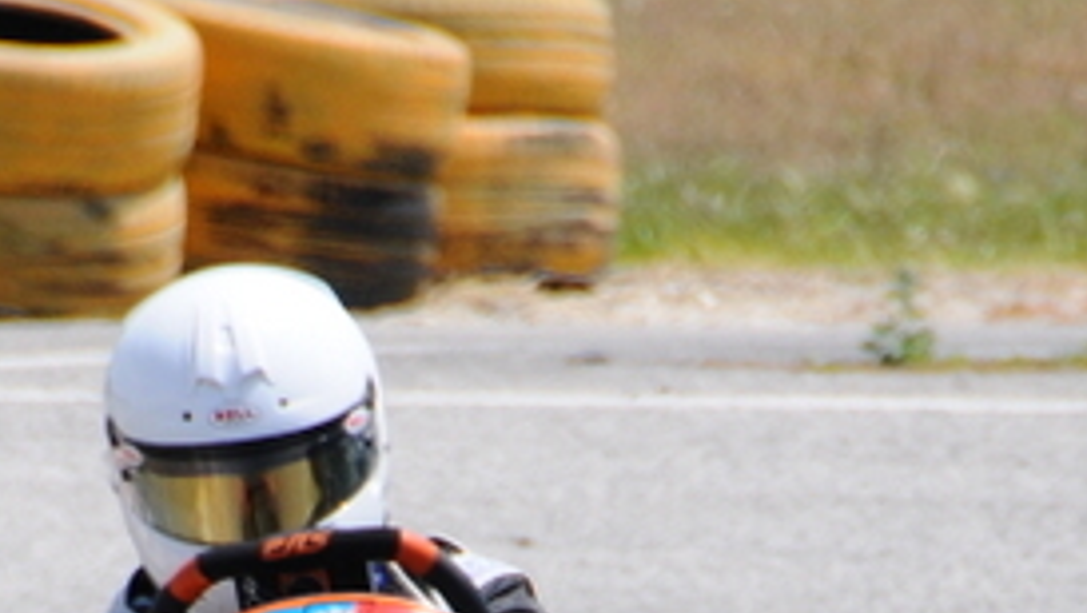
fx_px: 33919
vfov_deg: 1.0
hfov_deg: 1.8
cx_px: 330
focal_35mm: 1176
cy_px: 991
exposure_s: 1/2000
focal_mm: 200
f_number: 5.6
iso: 400
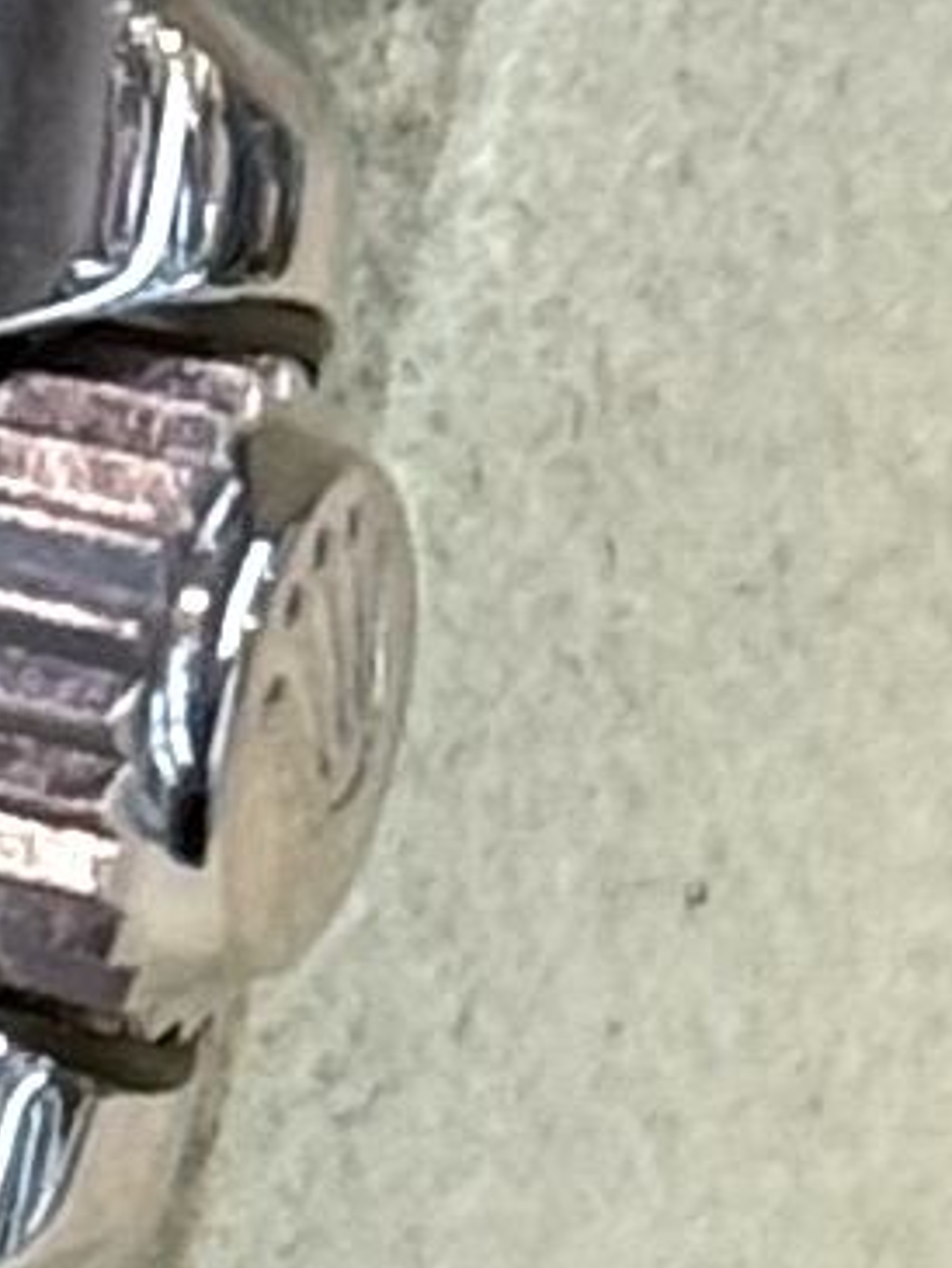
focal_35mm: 379
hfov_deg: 3.9
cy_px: 309
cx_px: -1088
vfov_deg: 5.2
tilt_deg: -44.9
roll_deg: +12.1
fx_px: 13889
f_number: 1.78
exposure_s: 1/120
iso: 100
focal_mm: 6.76
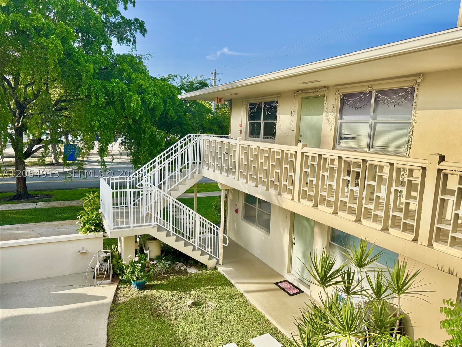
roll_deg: -2.3
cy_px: 174
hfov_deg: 71.6
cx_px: 231
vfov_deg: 56.8
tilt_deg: -8.0
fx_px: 320
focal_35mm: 24
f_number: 1.78
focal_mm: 6.76
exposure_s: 1/3413
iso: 80
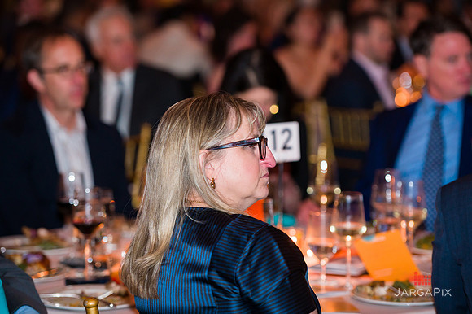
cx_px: 236
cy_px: 157
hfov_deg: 15.2
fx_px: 1769
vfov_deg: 10.1
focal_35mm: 135
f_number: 3.2
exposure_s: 1/200
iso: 1600
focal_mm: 135
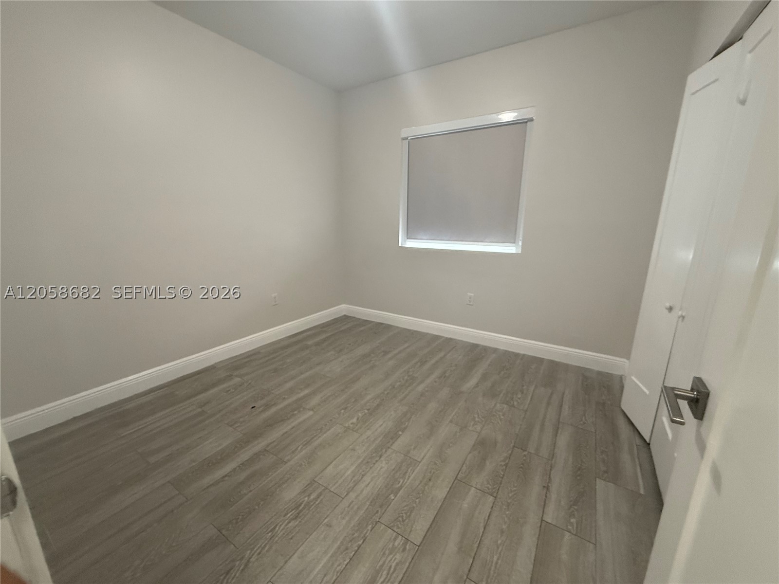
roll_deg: -1.5
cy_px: 292
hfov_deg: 102.1
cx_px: 390
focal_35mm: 14
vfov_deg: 85.7
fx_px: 315
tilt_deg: -13.9
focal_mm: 2.22
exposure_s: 1/120
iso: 500
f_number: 2.2
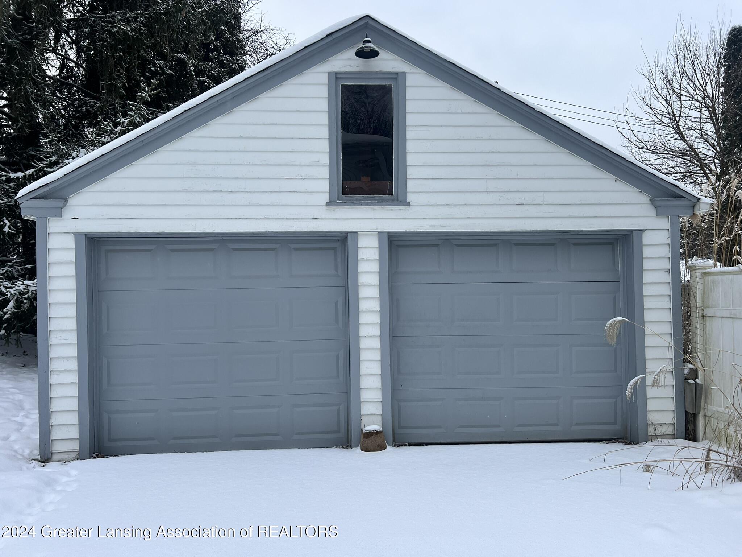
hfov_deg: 67.3
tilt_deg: -0.6
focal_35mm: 26
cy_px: 278
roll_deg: +0.6
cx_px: 371
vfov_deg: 53.1
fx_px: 557
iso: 64
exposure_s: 1/121
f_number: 1.5
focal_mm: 5.7
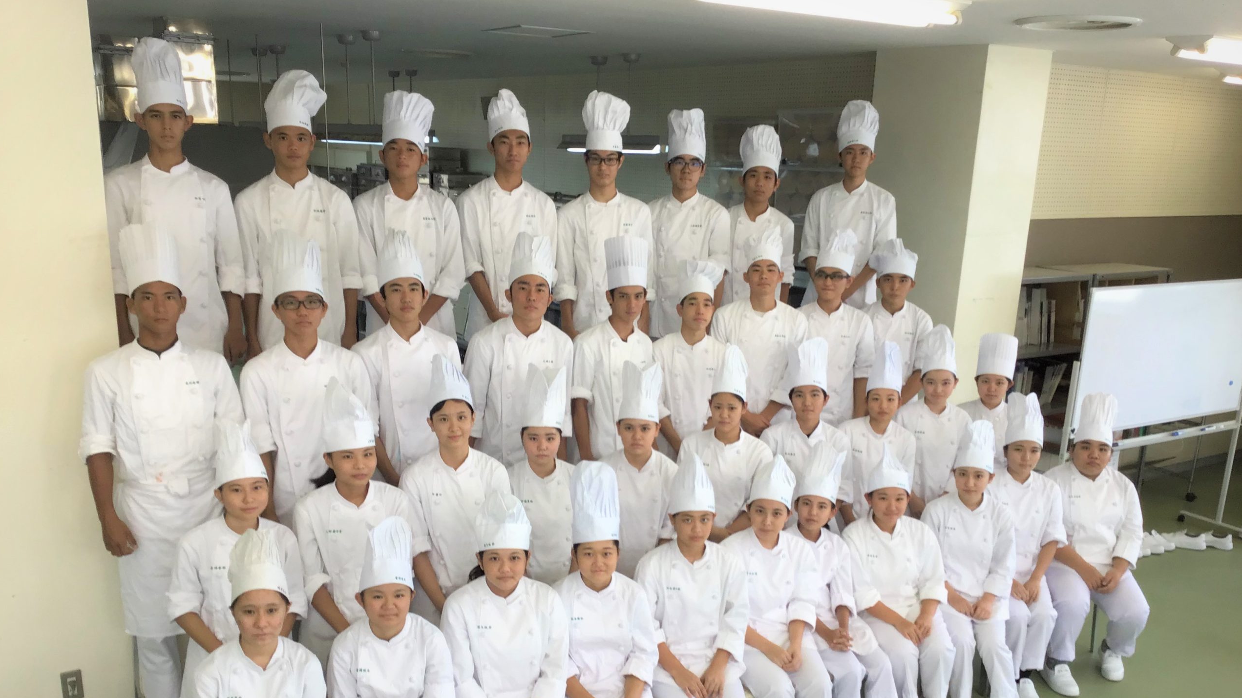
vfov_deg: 34.4
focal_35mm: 34
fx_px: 1120
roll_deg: -1.5
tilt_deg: -16.4
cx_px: 620
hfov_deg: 58.0
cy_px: 460
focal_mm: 3.3
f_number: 2.4
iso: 25
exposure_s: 1/60
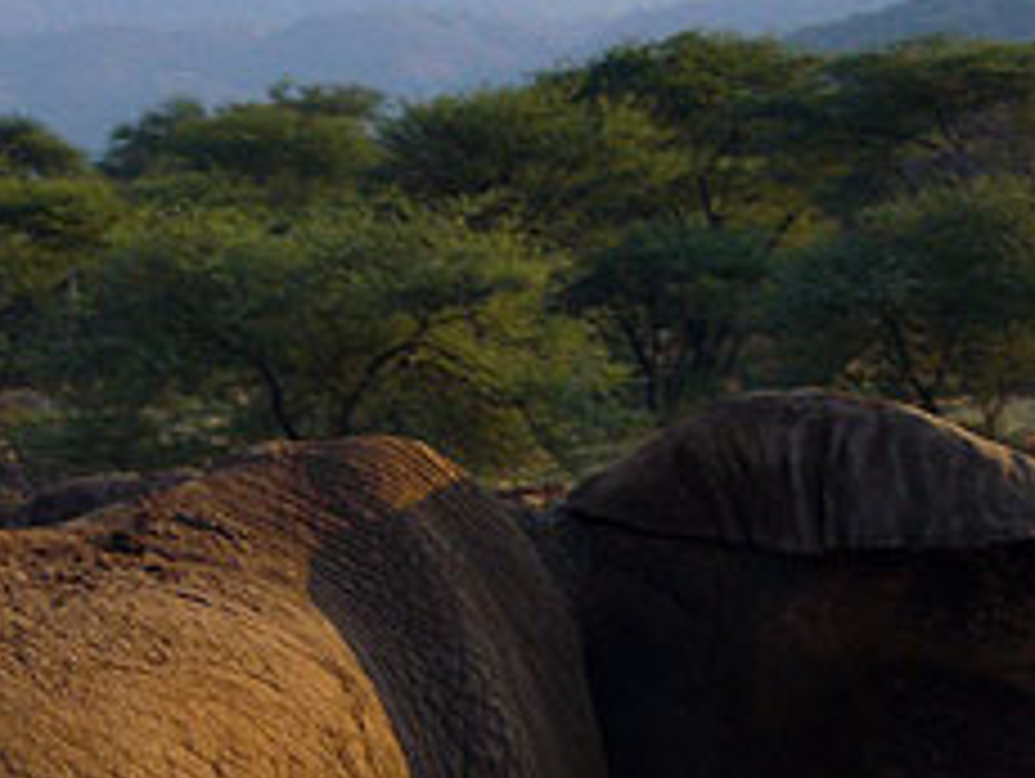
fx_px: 5447
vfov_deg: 8.2
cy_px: 540
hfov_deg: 10.8
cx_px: 252
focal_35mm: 182
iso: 100
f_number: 4.6
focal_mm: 15.4
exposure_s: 1/250
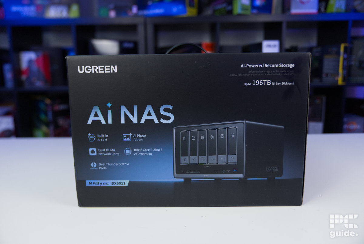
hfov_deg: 61.9
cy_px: 122
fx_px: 304
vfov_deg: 43.7
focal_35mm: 30
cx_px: 182
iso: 500
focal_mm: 30
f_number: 2.8
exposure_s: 1/400
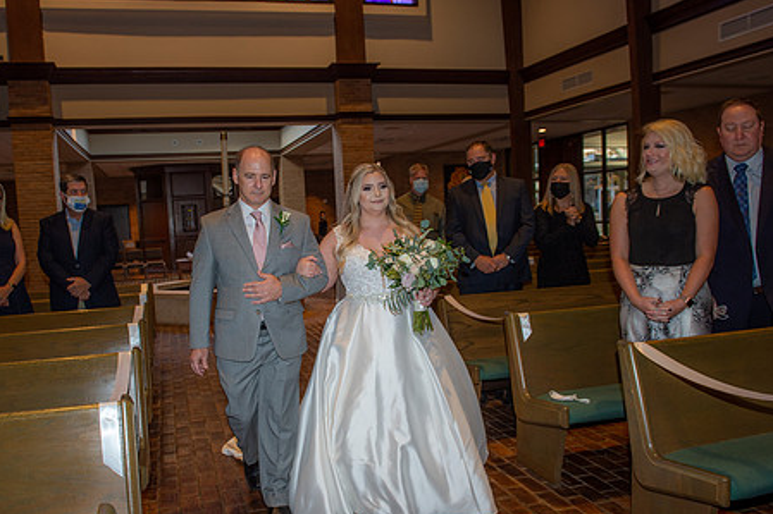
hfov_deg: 60.1
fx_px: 665
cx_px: 343
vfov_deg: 42.2
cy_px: 289
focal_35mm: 31
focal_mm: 24
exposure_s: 1/100
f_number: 5
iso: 640
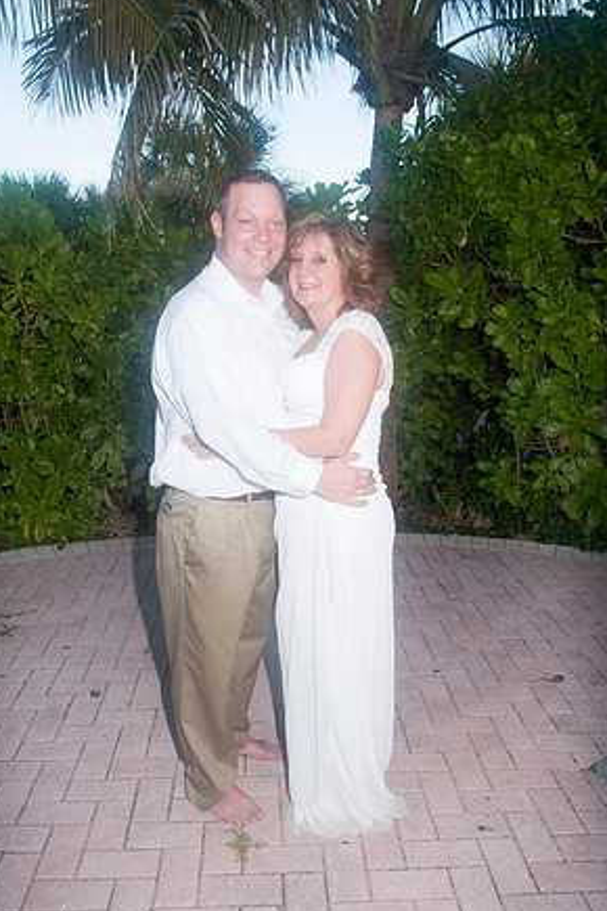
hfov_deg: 42.3
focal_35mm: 31
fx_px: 784
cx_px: 300
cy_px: 454
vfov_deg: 60.3
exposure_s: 1/125
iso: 200
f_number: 9
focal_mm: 20
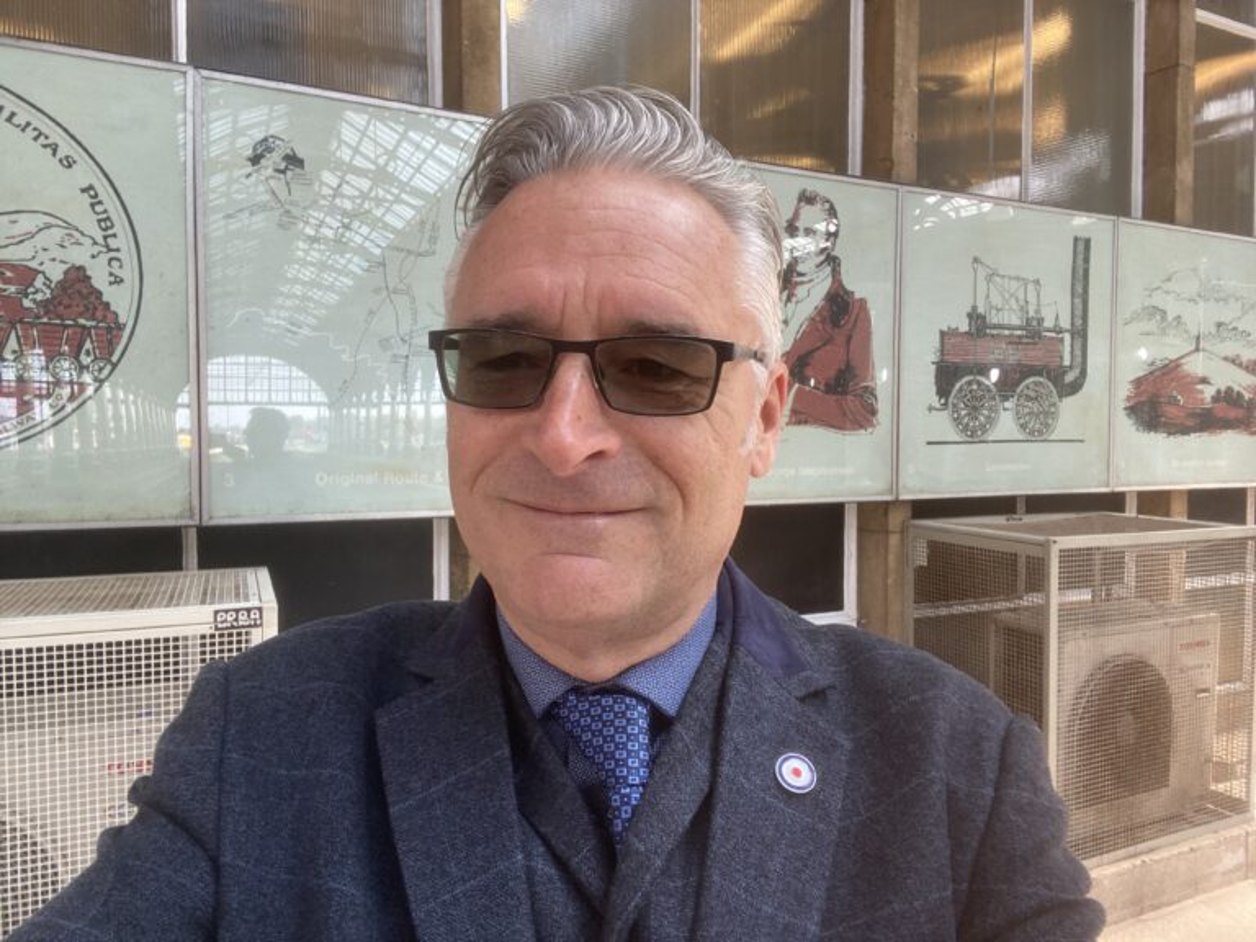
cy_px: 471
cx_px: 628
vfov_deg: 58.9
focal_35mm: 23
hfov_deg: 73.9
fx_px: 835
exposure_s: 1/92
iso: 100
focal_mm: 2.71
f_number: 2.2
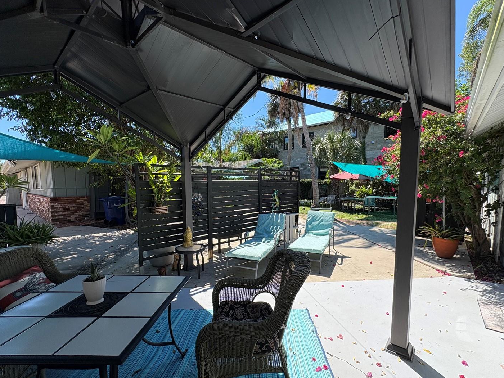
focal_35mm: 16
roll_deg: +1.2
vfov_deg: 78.0
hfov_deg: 94.5
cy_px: 201
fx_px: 233
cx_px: 258
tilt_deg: -2.8
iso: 64
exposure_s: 1/1048
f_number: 2.2
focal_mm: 2.22
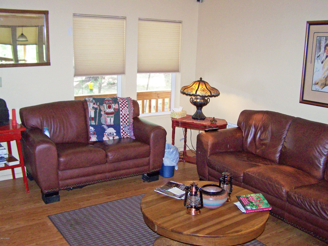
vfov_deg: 37.7
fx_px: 360
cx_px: 164
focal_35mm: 38
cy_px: 123
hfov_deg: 49.0
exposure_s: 1/60
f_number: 2.8
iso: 160
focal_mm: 6.3
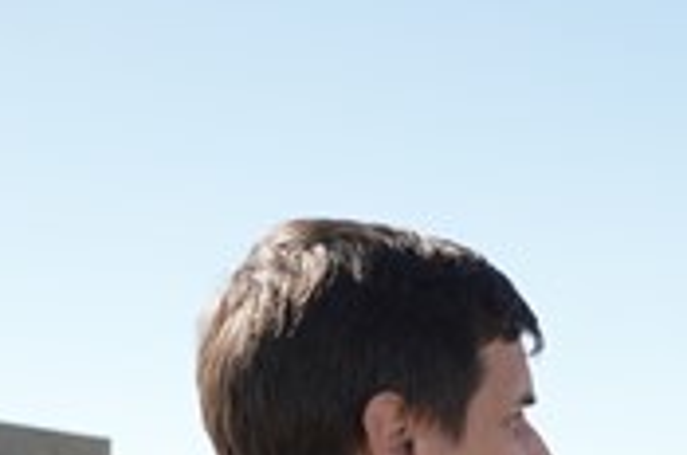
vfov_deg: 11.7
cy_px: 755
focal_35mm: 110
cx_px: 844
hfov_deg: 17.7
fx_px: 2095
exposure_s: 1/800
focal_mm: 24
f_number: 2.8
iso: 200
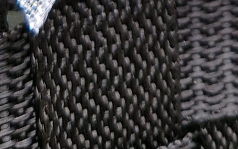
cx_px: 204
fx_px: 934
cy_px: -370
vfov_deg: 7.4
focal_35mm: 144
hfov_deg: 14.4
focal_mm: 5.4
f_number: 1.8
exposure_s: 1/180
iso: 50
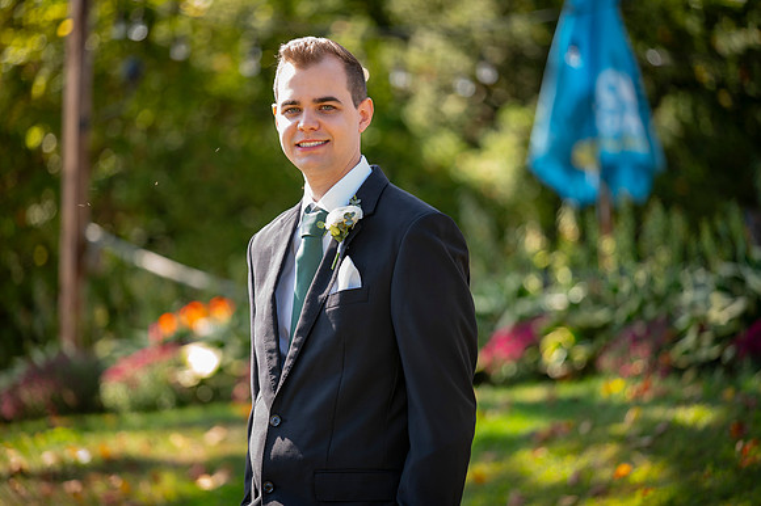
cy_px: 253
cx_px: 380
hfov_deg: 12.4
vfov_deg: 8.3
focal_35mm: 165
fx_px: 3496
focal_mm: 160
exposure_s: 1/100
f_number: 2.8
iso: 50
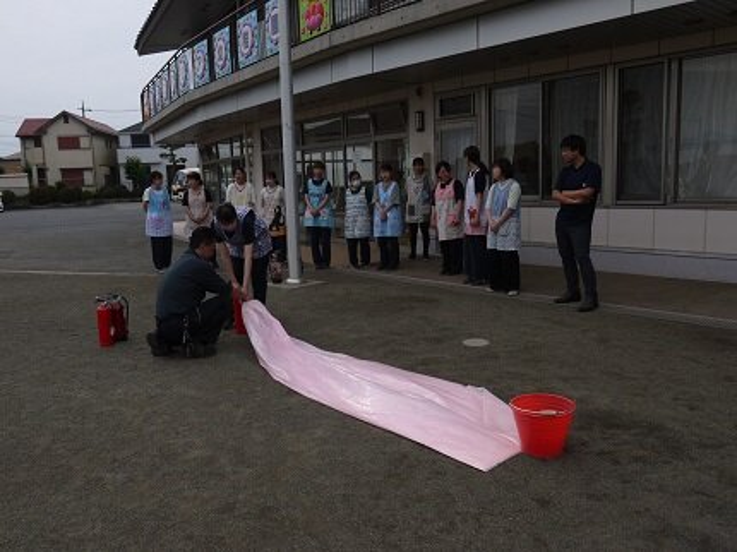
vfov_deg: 49.7
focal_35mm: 28
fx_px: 596
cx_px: 368
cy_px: 276
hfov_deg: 63.5
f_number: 10
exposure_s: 1/200
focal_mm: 14
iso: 100
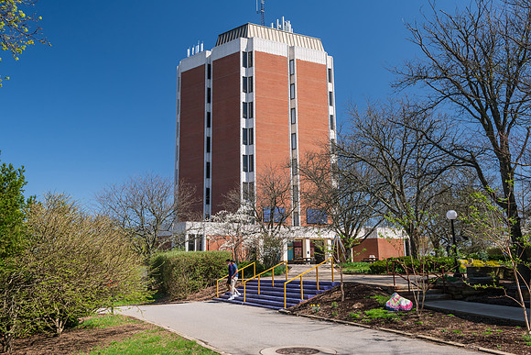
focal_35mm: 32
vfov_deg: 41.1
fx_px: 472
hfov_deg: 58.7
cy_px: 178
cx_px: 266
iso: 320
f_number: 6.3
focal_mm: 32
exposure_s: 1/320
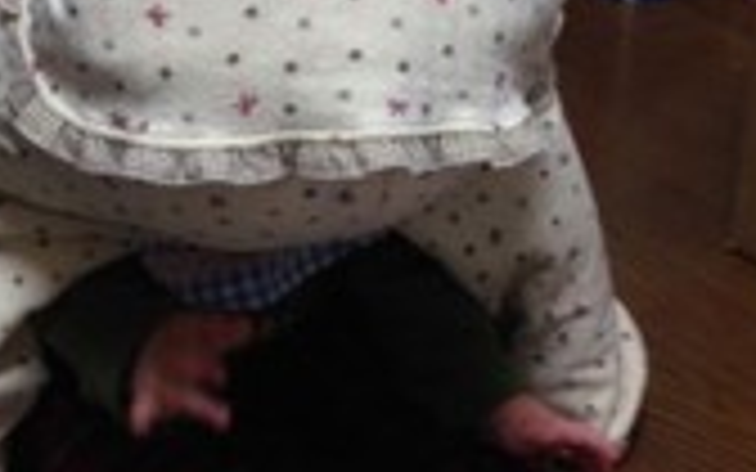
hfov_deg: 22.0
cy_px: 49
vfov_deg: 13.8
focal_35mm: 94
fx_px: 1937
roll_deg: -0.2
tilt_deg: -28.6
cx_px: 279
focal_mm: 4.12
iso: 80
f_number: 2.4
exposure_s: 1/20
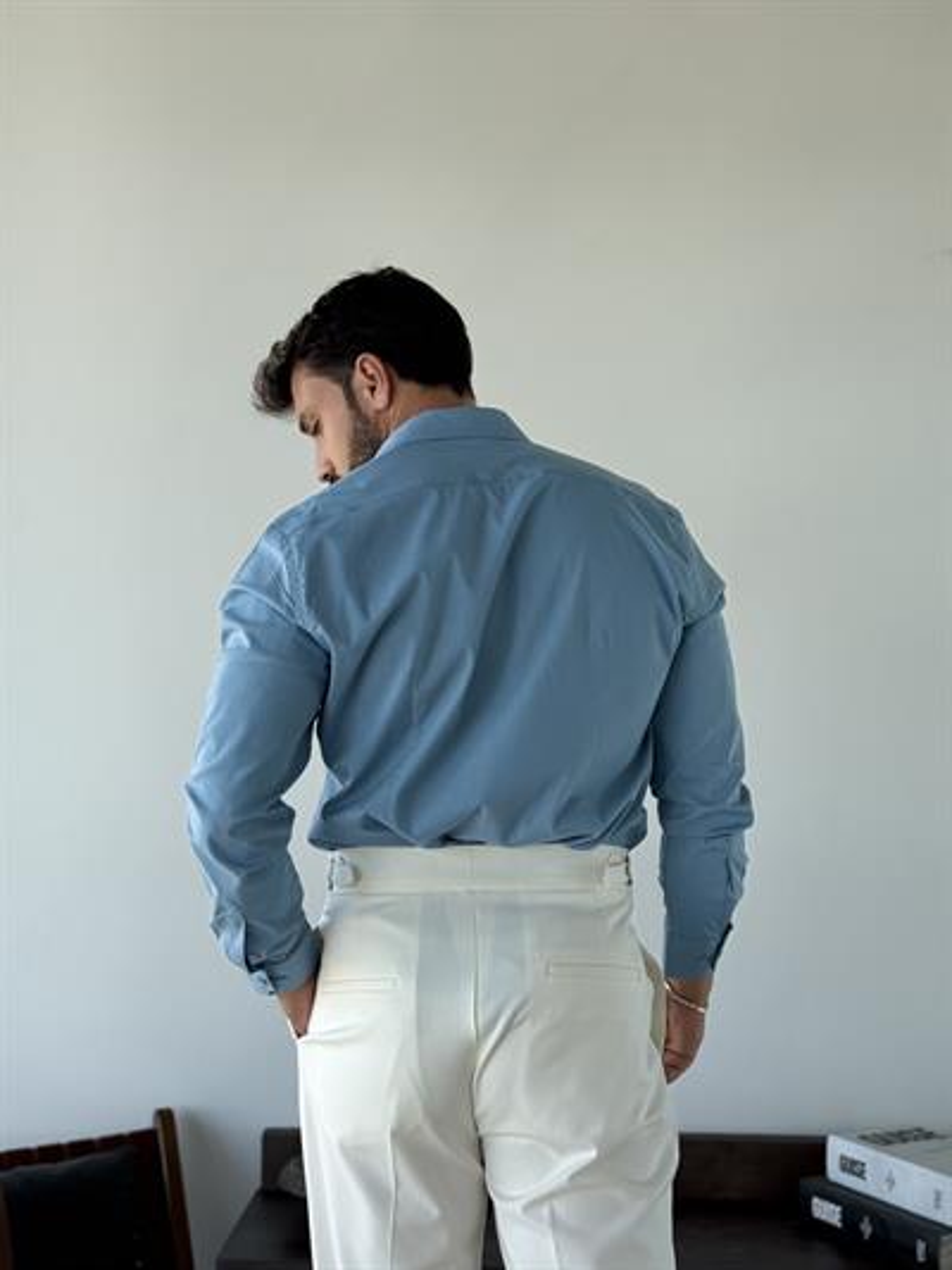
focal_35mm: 48
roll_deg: -0.4
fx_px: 1759
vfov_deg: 39.6
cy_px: 635
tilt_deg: +1.7
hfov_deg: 30.3
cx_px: 476
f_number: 1.78
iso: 64
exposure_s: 1/452
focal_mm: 6.76
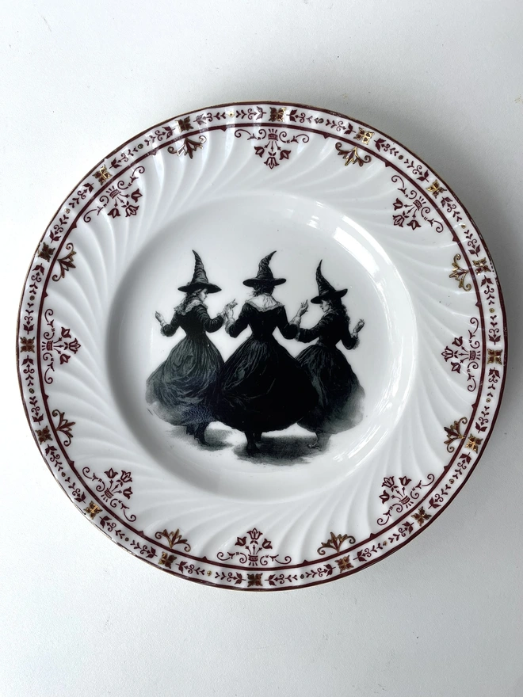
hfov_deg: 53.1
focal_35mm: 26
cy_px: 348
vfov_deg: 67.3
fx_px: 524
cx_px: 262
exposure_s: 1/515
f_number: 1.6
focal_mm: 4.2
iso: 32
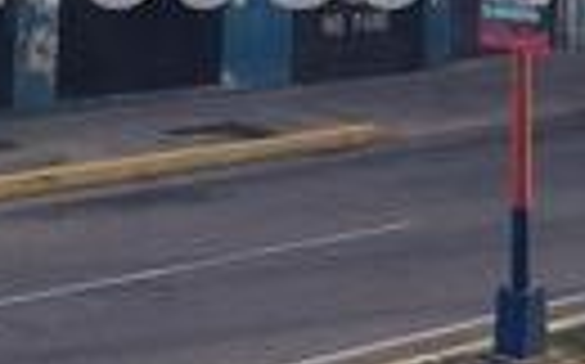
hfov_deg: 13.8
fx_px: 2405
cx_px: 410
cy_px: -54
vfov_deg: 8.6
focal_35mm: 151
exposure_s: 1/179
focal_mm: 4.75
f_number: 1.8
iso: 100
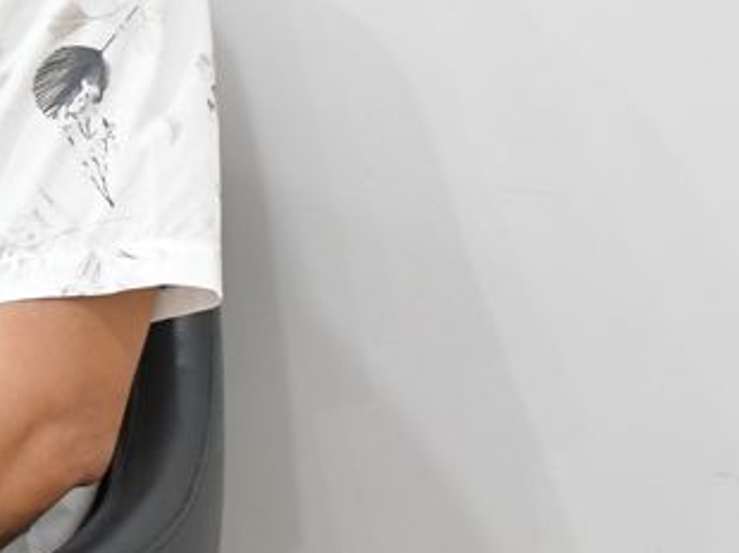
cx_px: -136
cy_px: 6
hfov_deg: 13.5
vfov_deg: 10.3
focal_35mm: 143
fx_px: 3050
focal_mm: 30
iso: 3200
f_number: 4
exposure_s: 1/80
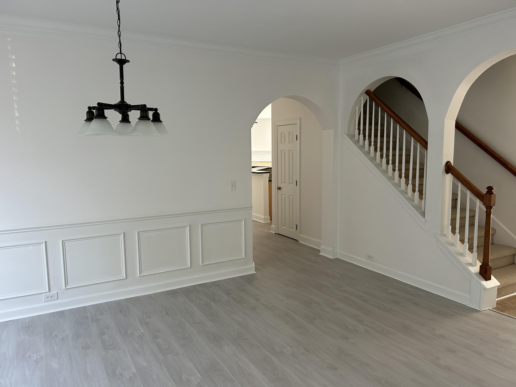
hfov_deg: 67.3
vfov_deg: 53.1
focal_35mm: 26
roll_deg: +0.1
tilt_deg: -7.0
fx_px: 388
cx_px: 258
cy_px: 194
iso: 125
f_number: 1.5
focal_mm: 5.7
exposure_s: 1/60
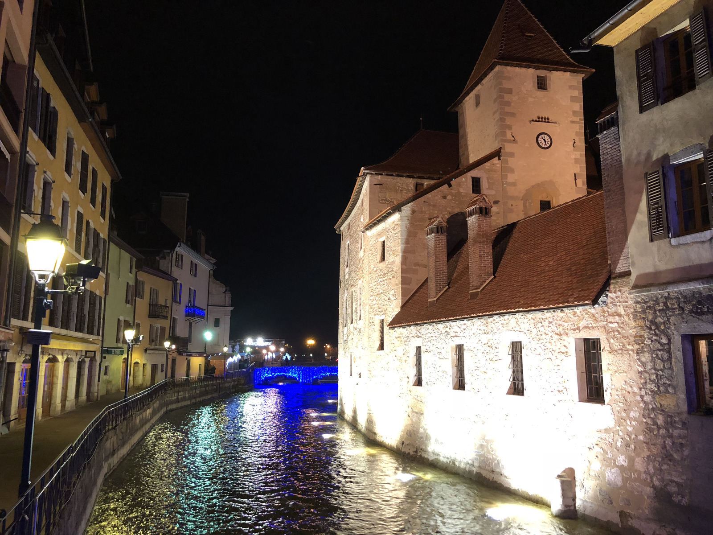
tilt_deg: +10.2
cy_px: 268
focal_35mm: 28
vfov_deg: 49.7
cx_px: 356
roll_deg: +0.8
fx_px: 577
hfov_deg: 63.4
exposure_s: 1/10
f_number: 1.8
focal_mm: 4
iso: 100
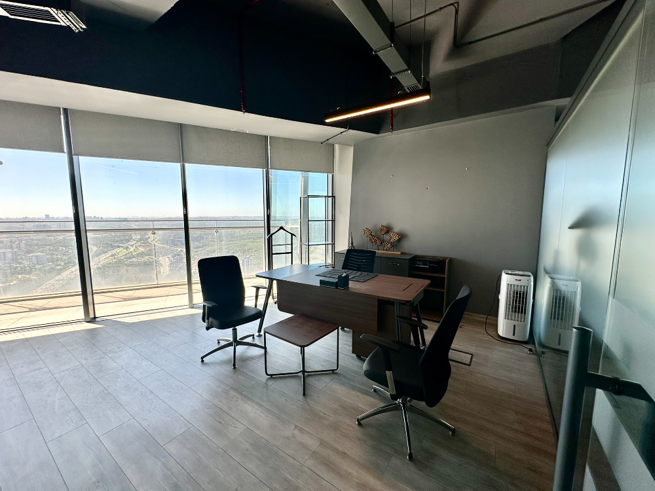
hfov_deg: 102.1
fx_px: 265
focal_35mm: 14
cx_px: 328
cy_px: 246
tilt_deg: -6.2
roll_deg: -0.3
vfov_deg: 85.7
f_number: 2.2
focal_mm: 2.22
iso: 40
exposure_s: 1/259
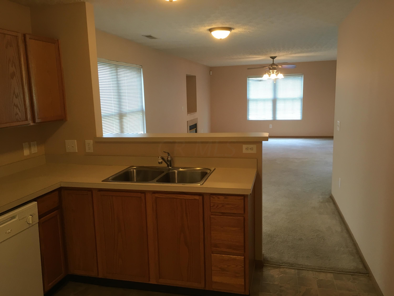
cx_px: 197
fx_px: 330
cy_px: 148
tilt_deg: -10.1
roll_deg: +1.4
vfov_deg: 48.2
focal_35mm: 29
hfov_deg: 61.7
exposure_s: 1/30
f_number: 2.2
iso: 64
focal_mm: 4.15
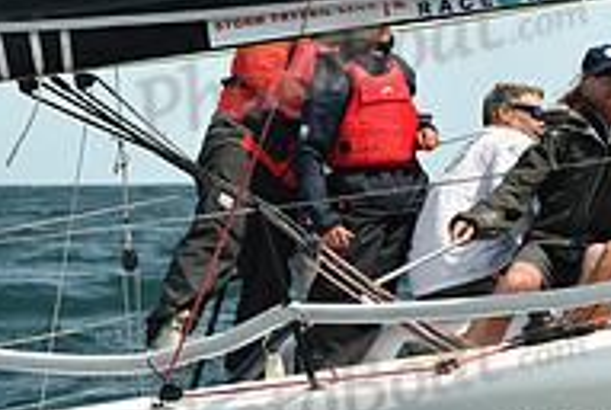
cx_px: 755
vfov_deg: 3.8
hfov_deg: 5.6
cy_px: 181
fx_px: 6187
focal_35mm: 364
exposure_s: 1/1250
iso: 320
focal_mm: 120
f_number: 7.1
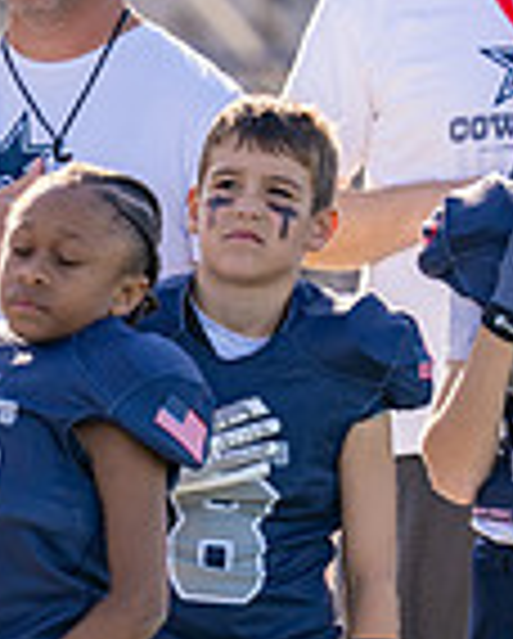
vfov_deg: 3.2
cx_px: 549
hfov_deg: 2.6
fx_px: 11401
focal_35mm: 602
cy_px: 171
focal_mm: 147
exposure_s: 1/1250
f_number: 2.8
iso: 100
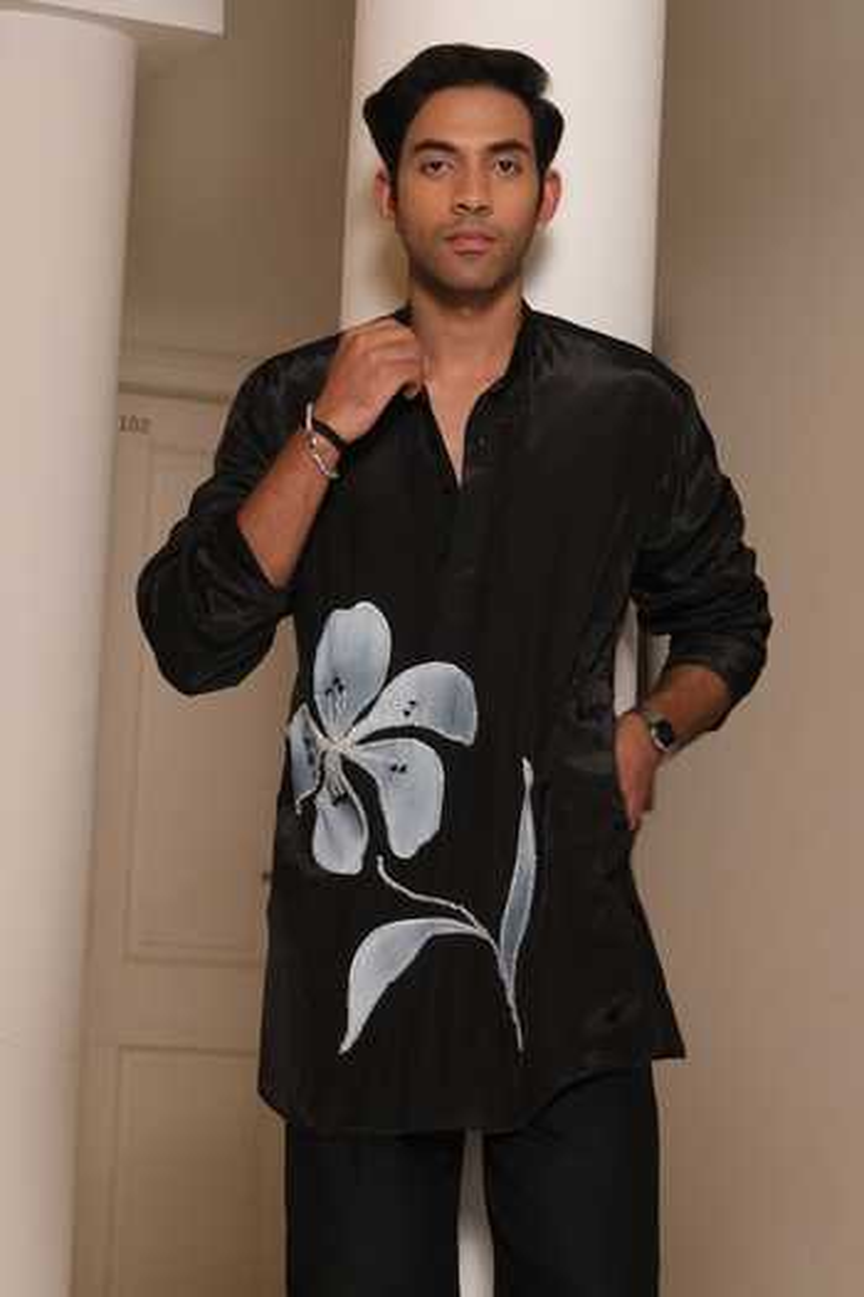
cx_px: 432
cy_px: 648
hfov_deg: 29.2
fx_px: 1656
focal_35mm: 46
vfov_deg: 42.7
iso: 320
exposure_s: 1/27
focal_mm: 30.8
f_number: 4
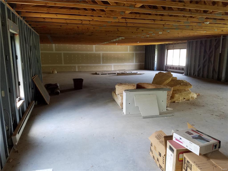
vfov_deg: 53.1
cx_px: 114
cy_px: 86
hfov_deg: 67.3
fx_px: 171
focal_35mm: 26
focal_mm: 4.2
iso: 125
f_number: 1.7
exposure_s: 1/60
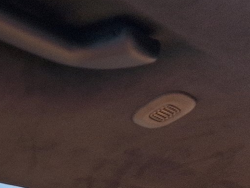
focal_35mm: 78
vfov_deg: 17.4
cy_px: 266
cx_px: -46
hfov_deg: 23.0
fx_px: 563
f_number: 1.8
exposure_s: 1/123
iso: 25
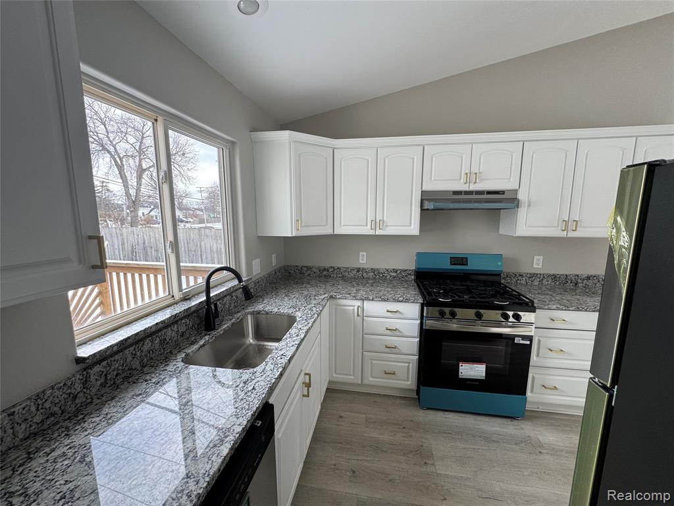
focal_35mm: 14
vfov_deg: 85.7
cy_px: 253
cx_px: 337
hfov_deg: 102.1
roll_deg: -0.6
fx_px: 273
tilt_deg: -8.8
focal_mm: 2.22
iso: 64
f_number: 2.2
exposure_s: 1/99
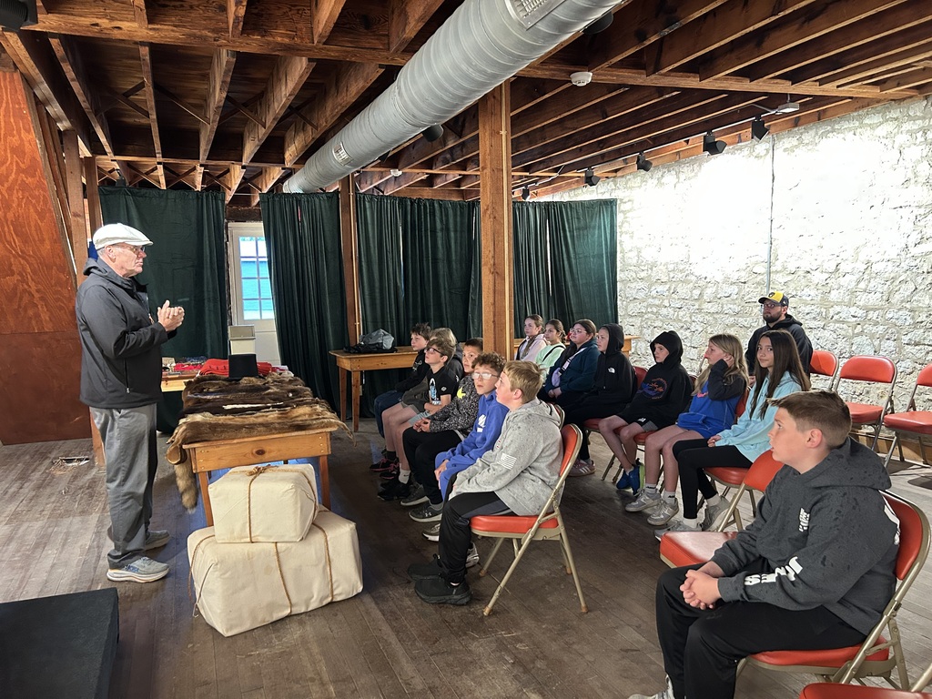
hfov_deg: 67.3
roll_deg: +1.6
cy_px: 350
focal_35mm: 26
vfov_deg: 53.1
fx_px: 700
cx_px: 466
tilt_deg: -6.4
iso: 320
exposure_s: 1/60
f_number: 1.5
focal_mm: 5.7
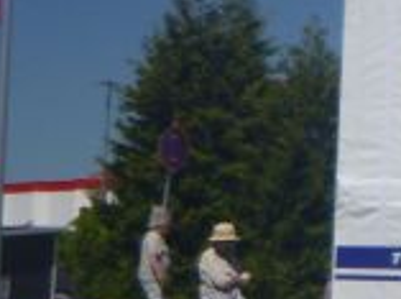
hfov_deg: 9.5
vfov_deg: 8.0
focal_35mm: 184
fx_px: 2127
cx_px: 999
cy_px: 189
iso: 100
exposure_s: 1/1300
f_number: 4.4
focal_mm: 6.4
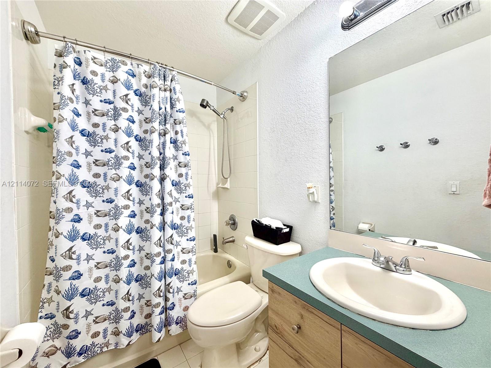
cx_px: 246
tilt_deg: -1.2
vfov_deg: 85.7
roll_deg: +1.1
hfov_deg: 102.1
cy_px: 184
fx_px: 199
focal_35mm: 14
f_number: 2.2
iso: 160
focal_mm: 2.22
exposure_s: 1/120
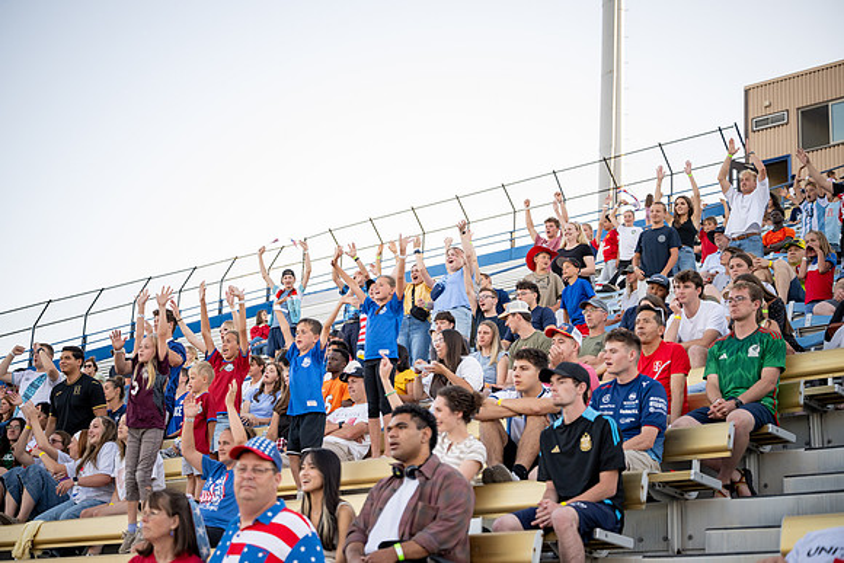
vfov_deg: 23.8
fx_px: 1337
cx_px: 422
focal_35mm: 57
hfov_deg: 35.0
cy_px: 282
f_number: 2.8
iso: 1250
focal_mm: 57
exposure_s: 1/1250
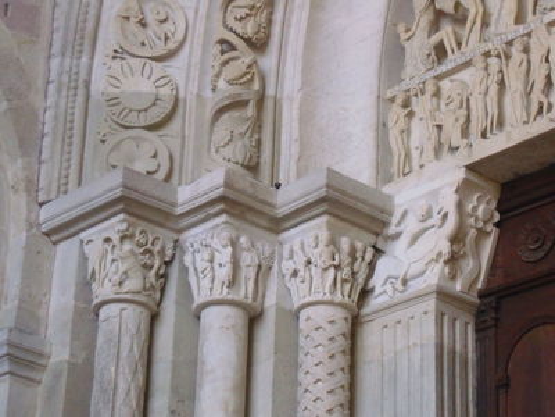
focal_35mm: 112
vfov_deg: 13.2
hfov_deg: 17.6
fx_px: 1796
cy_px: 208
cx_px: 278
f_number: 5.9
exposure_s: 1/100
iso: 400
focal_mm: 18.6
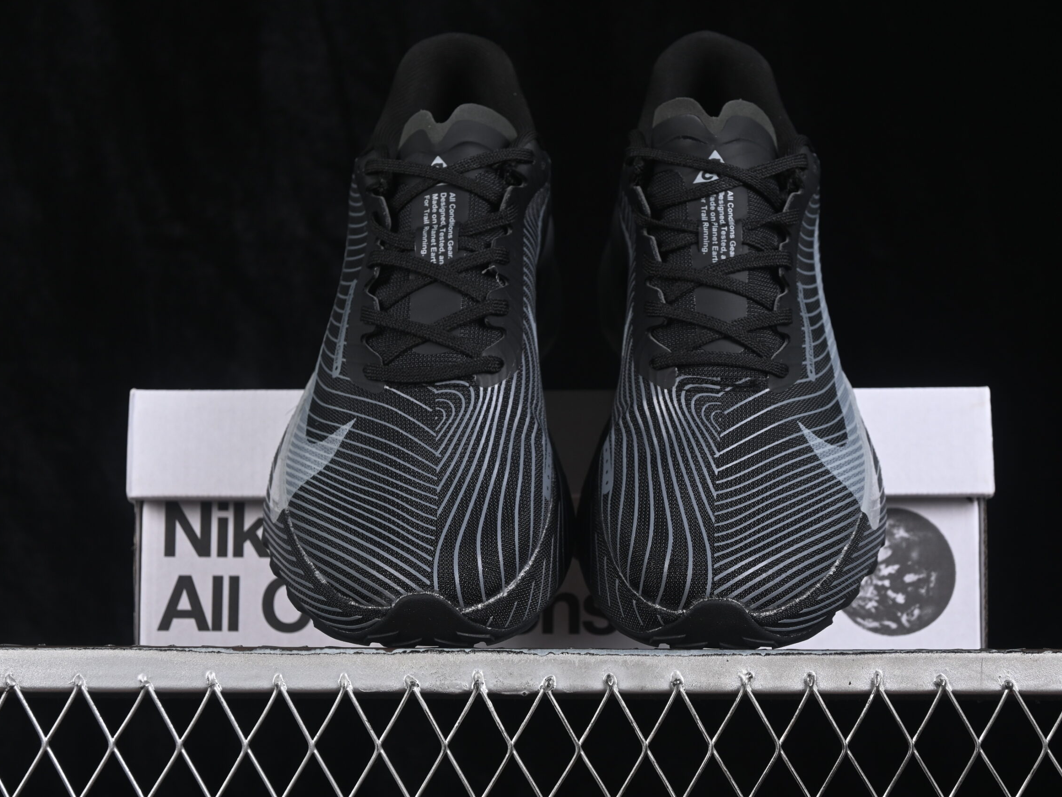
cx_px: 561
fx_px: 2516
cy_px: 397
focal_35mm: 82
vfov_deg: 18.0
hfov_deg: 23.8
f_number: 6.3
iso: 160
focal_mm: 50
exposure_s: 1/60
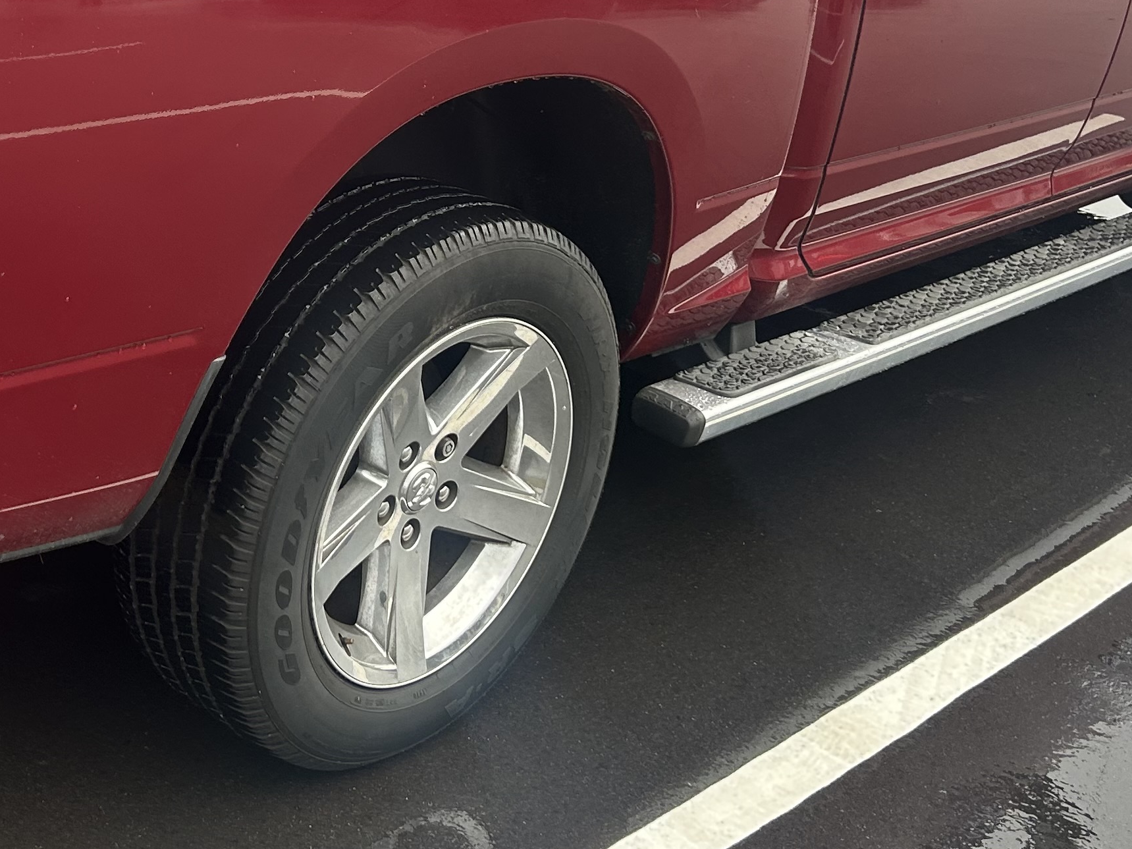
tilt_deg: -21.3
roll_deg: -4.8
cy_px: 209
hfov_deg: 31.1
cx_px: 267
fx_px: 1995
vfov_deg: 23.8
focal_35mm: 61
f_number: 1.5
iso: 64
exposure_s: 1/121
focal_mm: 5.7
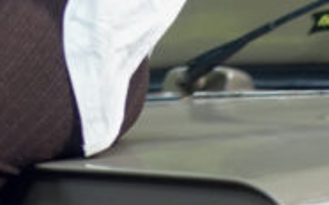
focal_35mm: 476
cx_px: -10
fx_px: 4265
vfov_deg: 2.7
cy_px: -509
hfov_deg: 4.4
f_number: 1.4
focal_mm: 85
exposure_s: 1/200
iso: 400
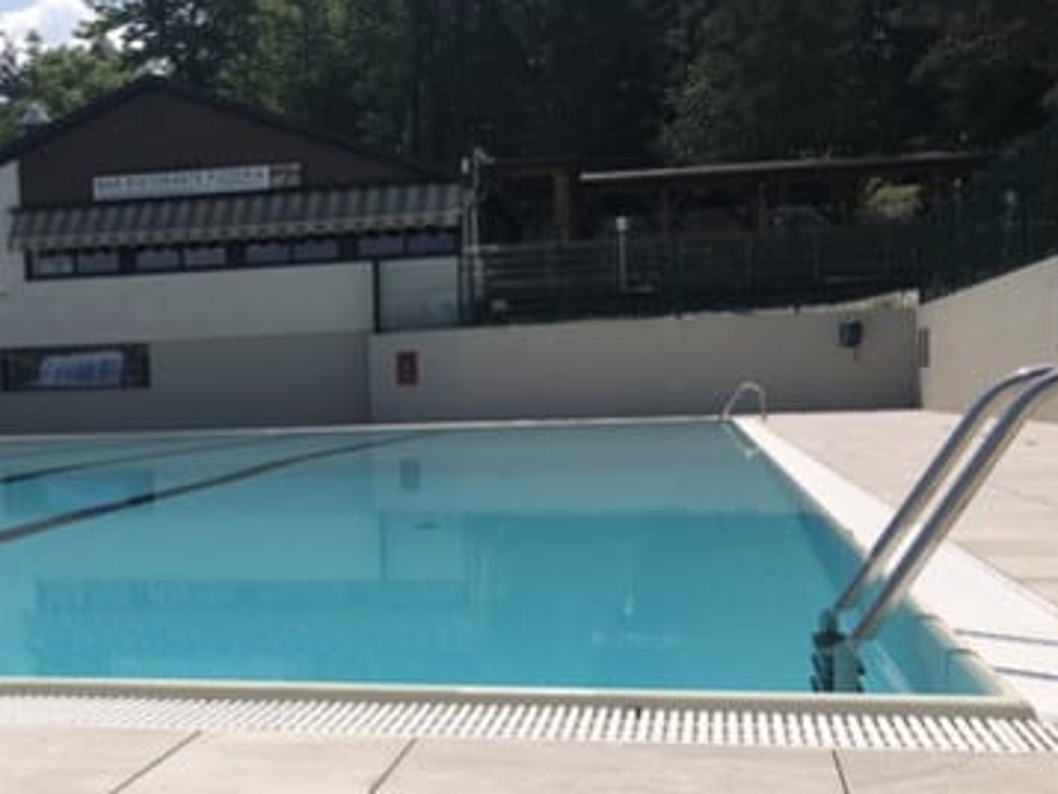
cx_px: 178
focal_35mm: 47
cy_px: 441
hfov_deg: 38.5
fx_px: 1437
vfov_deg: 30.9
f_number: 1.8
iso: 25
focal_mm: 4
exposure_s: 1/5348
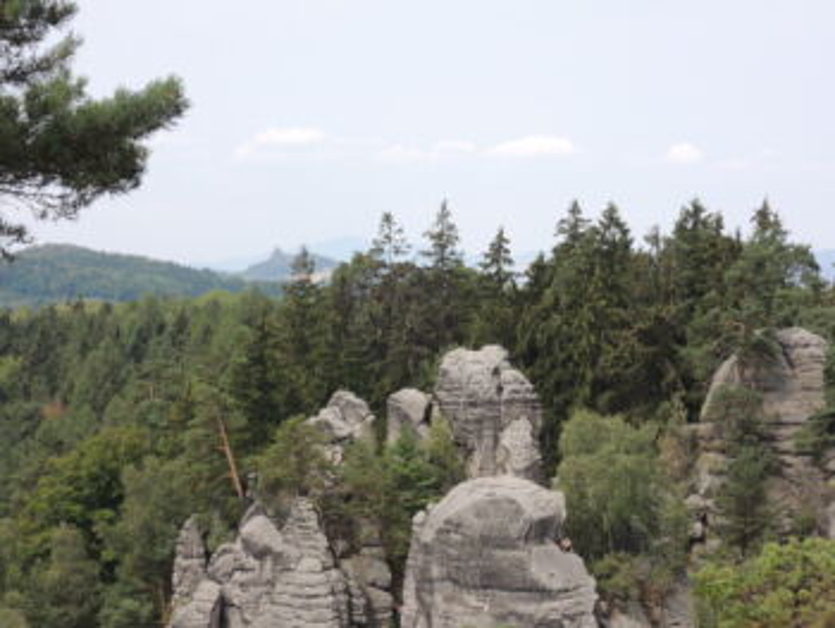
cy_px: 314
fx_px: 2414
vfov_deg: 14.8
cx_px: 418
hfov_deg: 19.6
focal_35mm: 100
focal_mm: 17.9
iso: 100
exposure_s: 1/200
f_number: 5.5
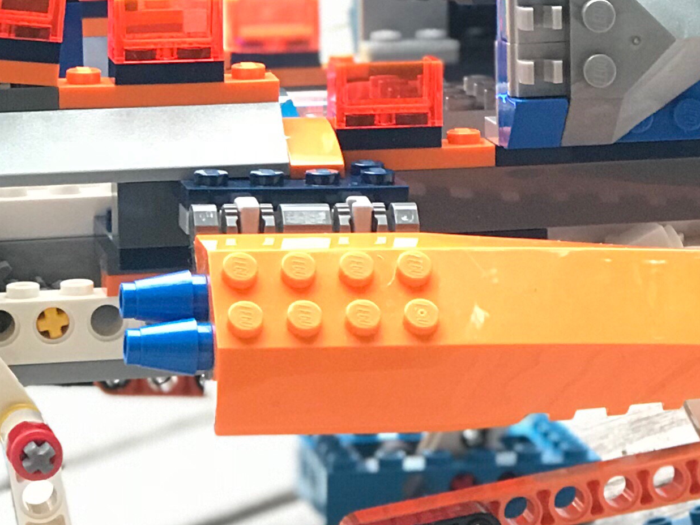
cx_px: 740
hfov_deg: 10.5
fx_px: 3761
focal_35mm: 186
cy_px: 29
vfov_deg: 8.0
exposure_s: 1/100
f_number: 2.8
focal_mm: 6.6
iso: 250
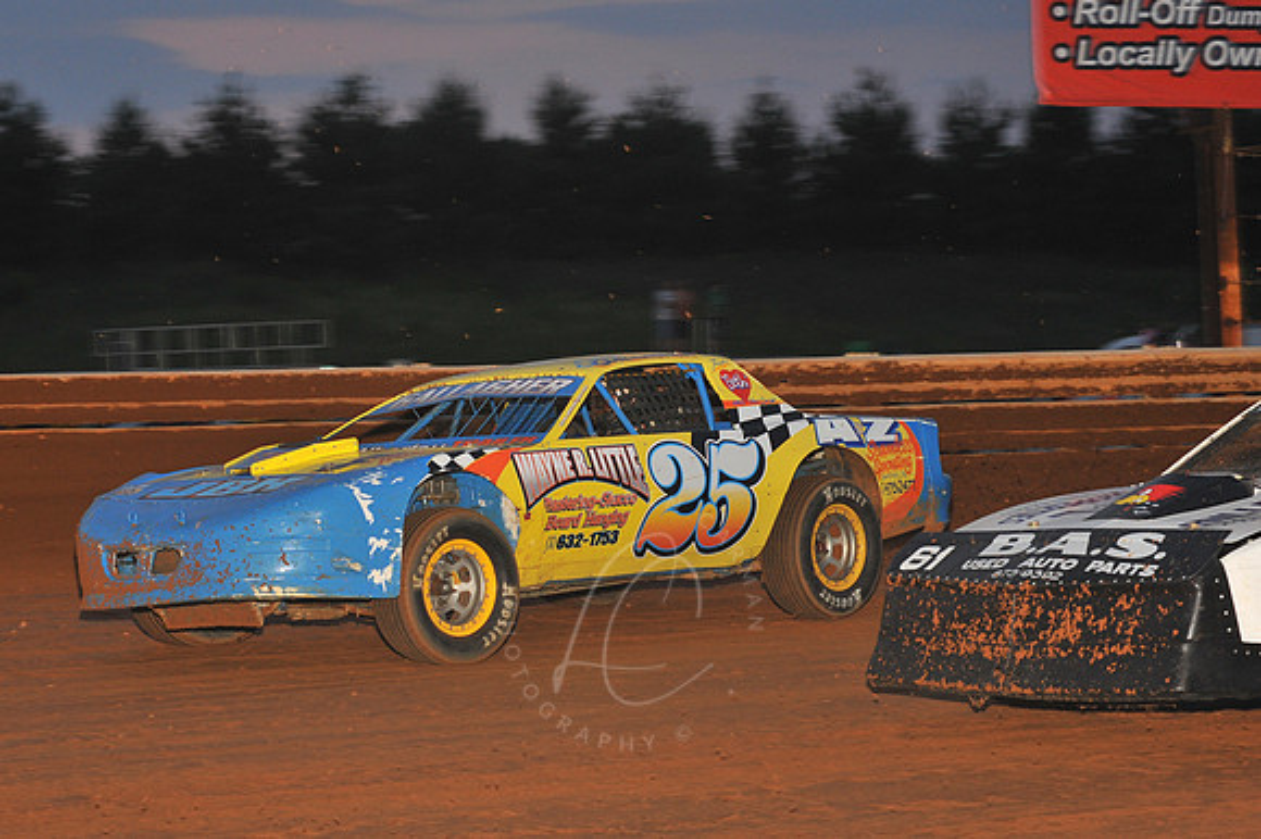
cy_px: 420
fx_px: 3011
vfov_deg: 15.9
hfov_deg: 23.7
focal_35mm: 86
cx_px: 630
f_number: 7.1
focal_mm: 86
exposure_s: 1/320
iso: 1000
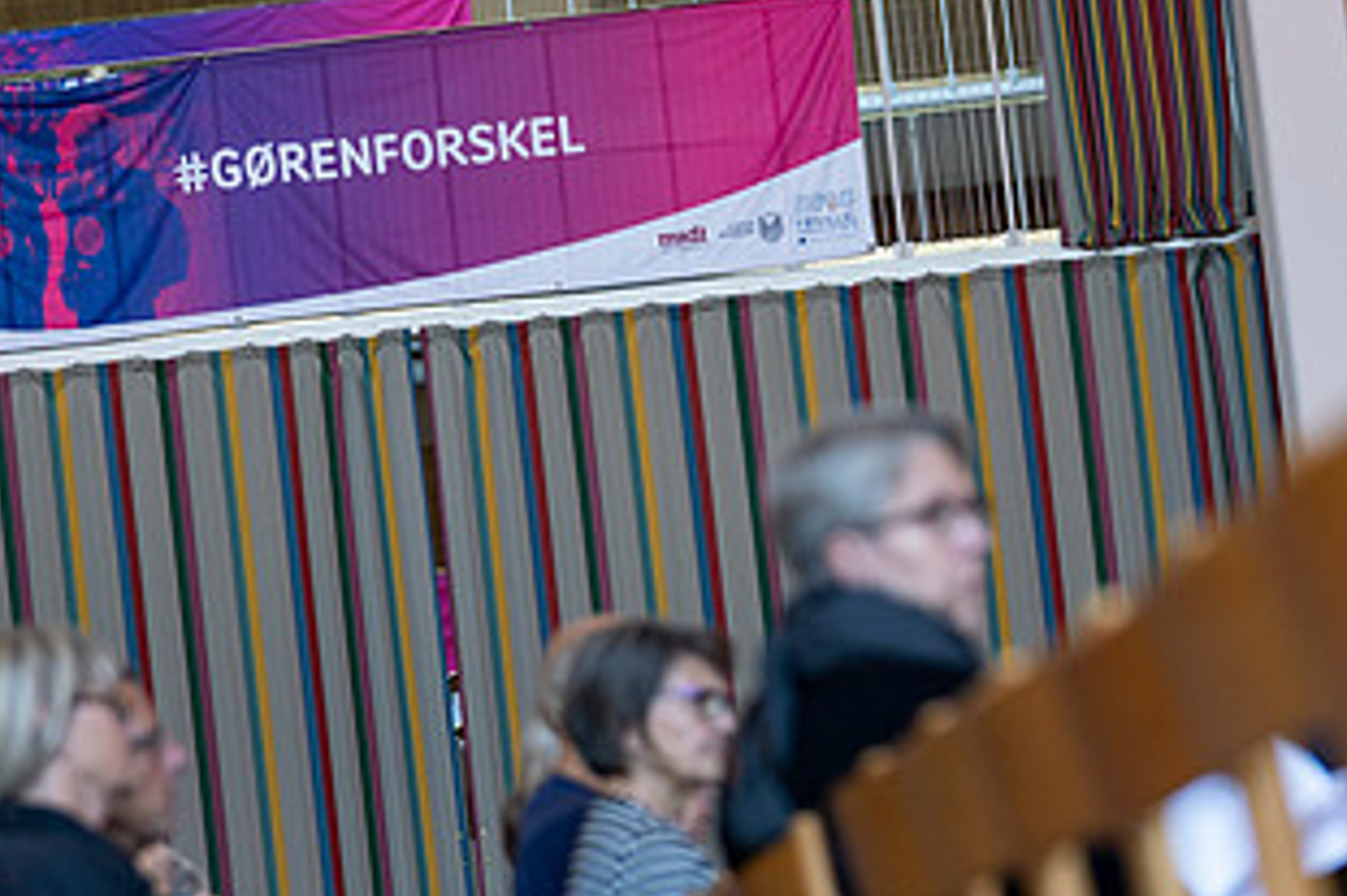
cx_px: 717
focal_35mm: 202
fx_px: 7554
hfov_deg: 10.2
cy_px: 509
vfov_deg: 6.8
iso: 500
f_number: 2.8
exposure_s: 1/250
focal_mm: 105
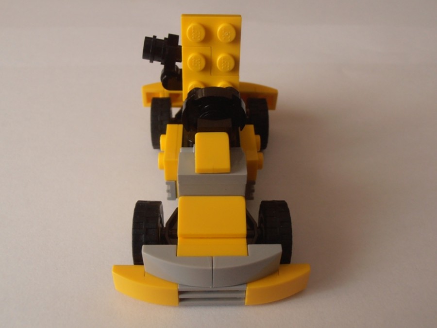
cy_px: 164
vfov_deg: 38.7
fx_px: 467
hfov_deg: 50.1
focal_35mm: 37
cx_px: 218
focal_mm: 6.61
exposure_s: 1/25
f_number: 3.9
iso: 125
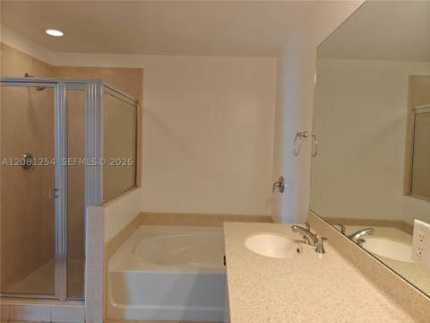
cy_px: 162
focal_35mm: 24
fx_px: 298
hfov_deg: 71.6
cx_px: 215
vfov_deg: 56.8
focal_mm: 6.06
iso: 500
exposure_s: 1/120
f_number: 2.8
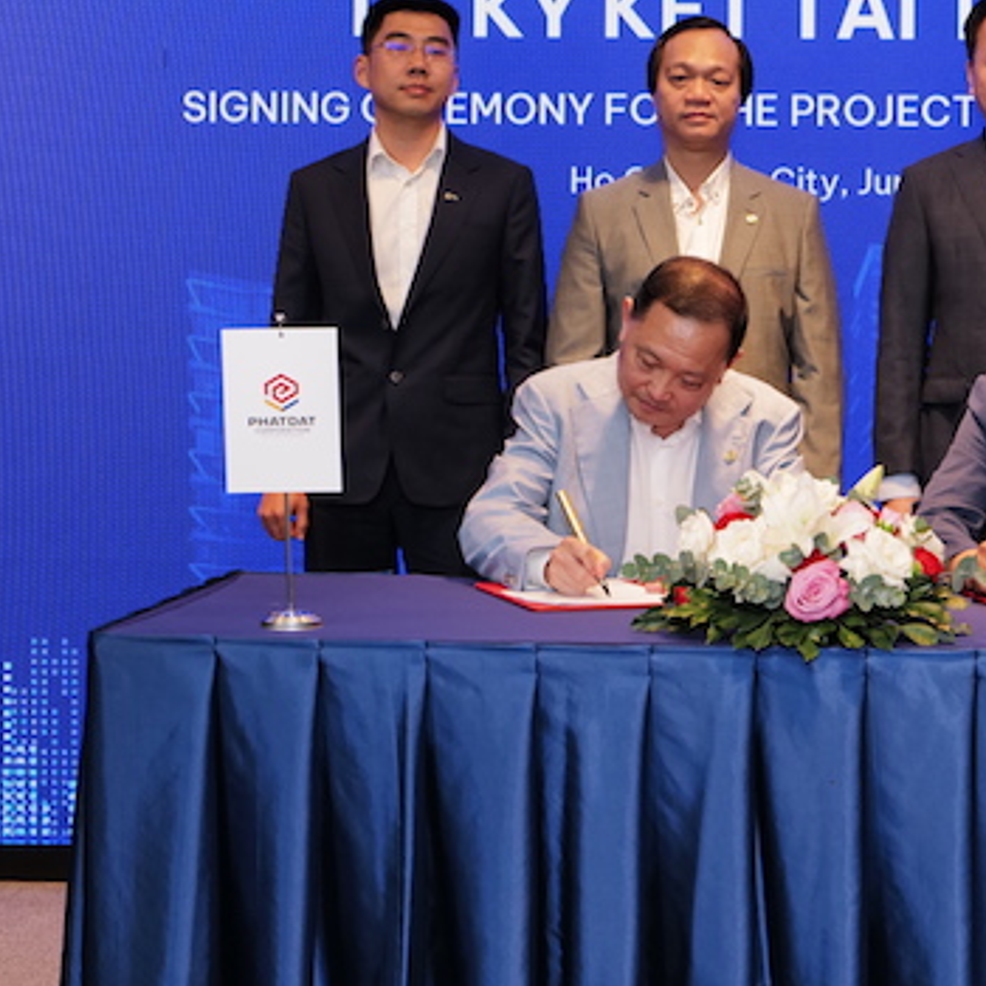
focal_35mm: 77
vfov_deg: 22.4
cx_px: 865
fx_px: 2481
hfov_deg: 22.0
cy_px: 406
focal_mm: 33
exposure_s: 1/100
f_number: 4
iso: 800
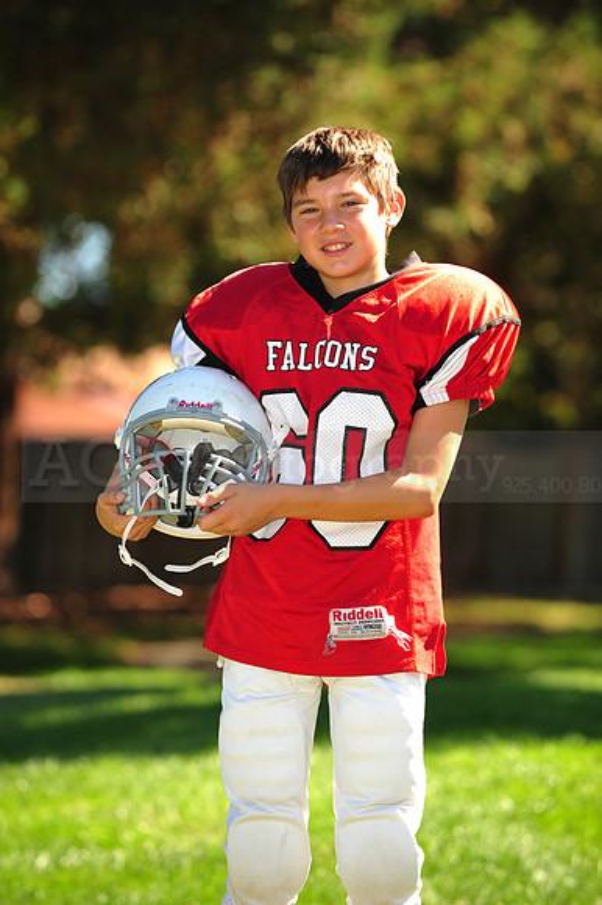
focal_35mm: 200
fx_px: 5022
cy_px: 452
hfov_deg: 6.9
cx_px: 301
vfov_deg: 10.3
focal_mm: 200
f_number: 4.5
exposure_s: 1/250
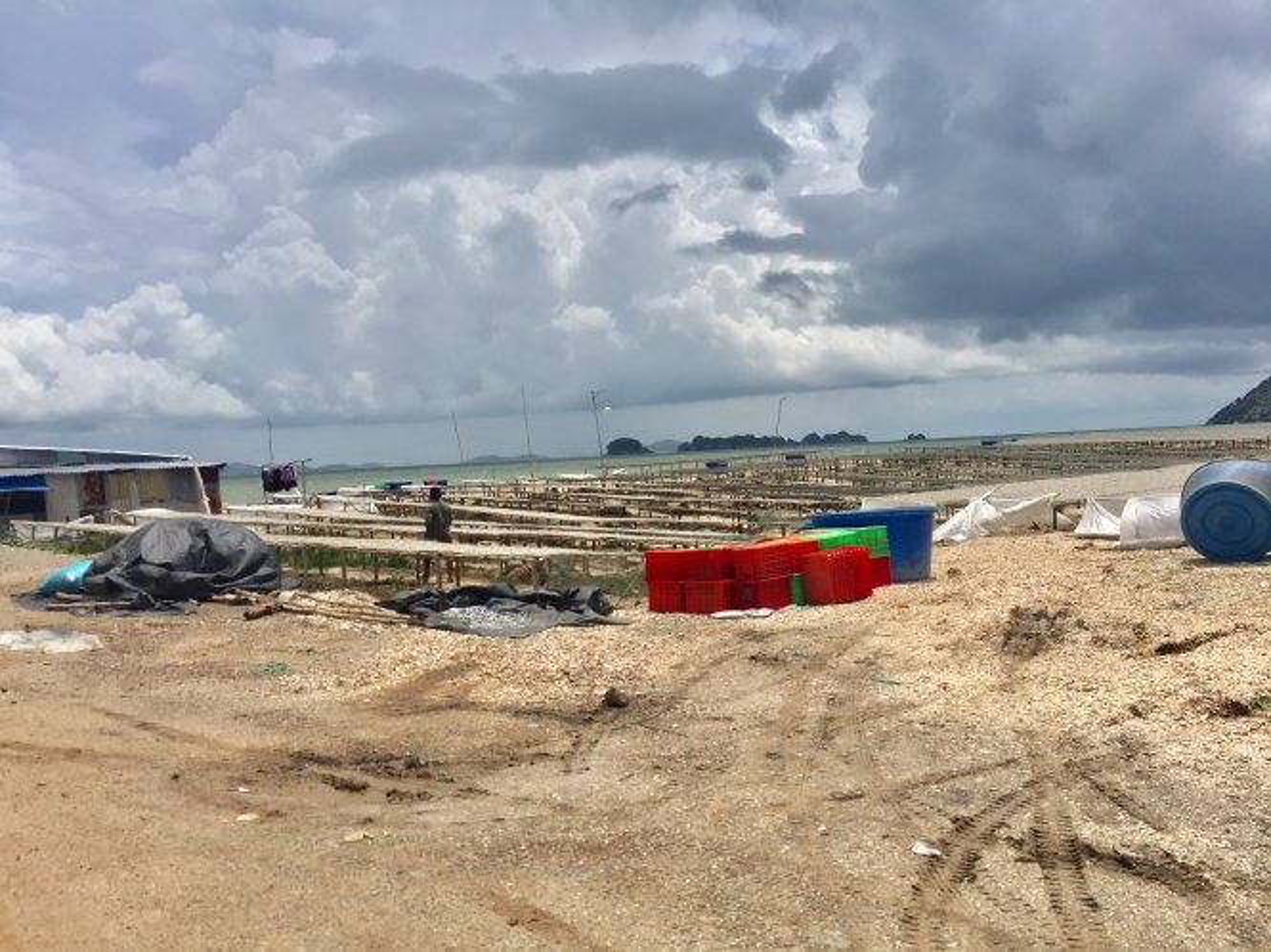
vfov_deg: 48.2
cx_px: 636
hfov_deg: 61.7
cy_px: 476
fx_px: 1064
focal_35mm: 29
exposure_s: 1/5650
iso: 32
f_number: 2.2
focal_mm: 4.15
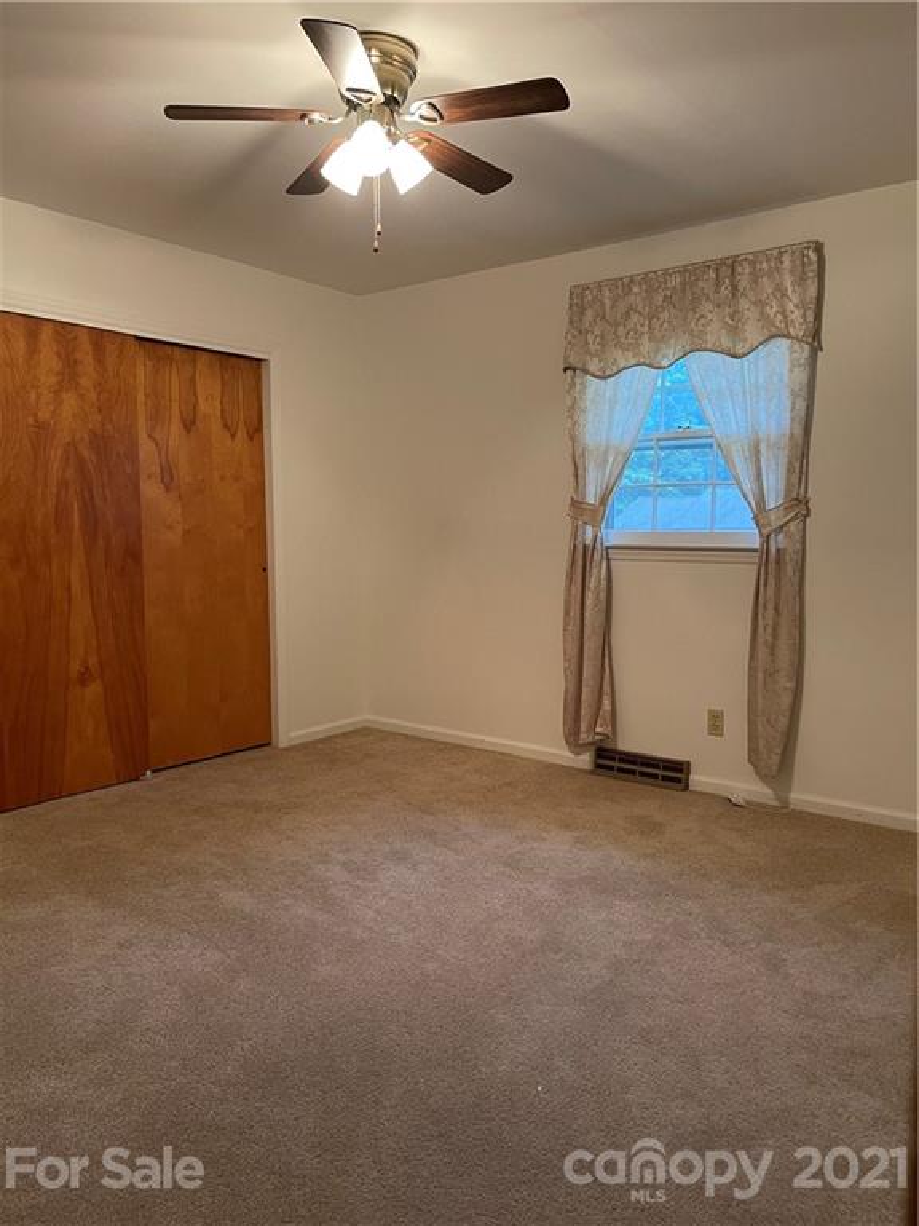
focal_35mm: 26
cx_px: 460
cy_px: 613
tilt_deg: -5.9
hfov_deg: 53.1
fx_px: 920
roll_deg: +0.2
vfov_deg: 67.3
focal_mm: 5.1
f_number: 1.6
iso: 160
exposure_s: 1/60
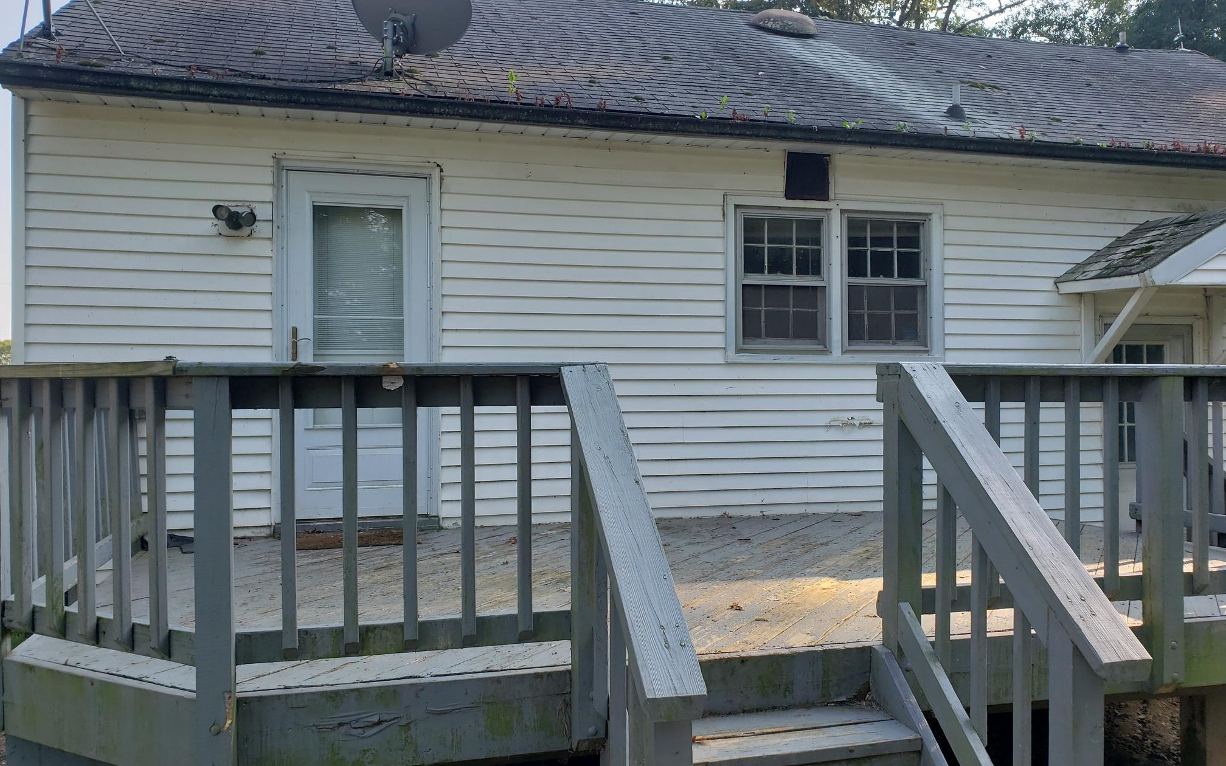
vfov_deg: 44.5
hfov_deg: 66.5
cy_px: 362
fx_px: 936
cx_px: 617
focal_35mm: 28
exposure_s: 1/282
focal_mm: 4.3
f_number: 2.4
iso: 50
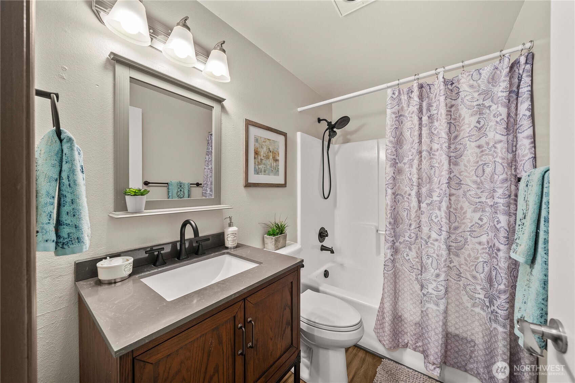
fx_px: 208
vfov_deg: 85.4
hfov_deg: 108.3
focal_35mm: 13
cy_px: 192
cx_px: 288
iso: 1250
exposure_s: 1/10
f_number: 7.1
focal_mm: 13
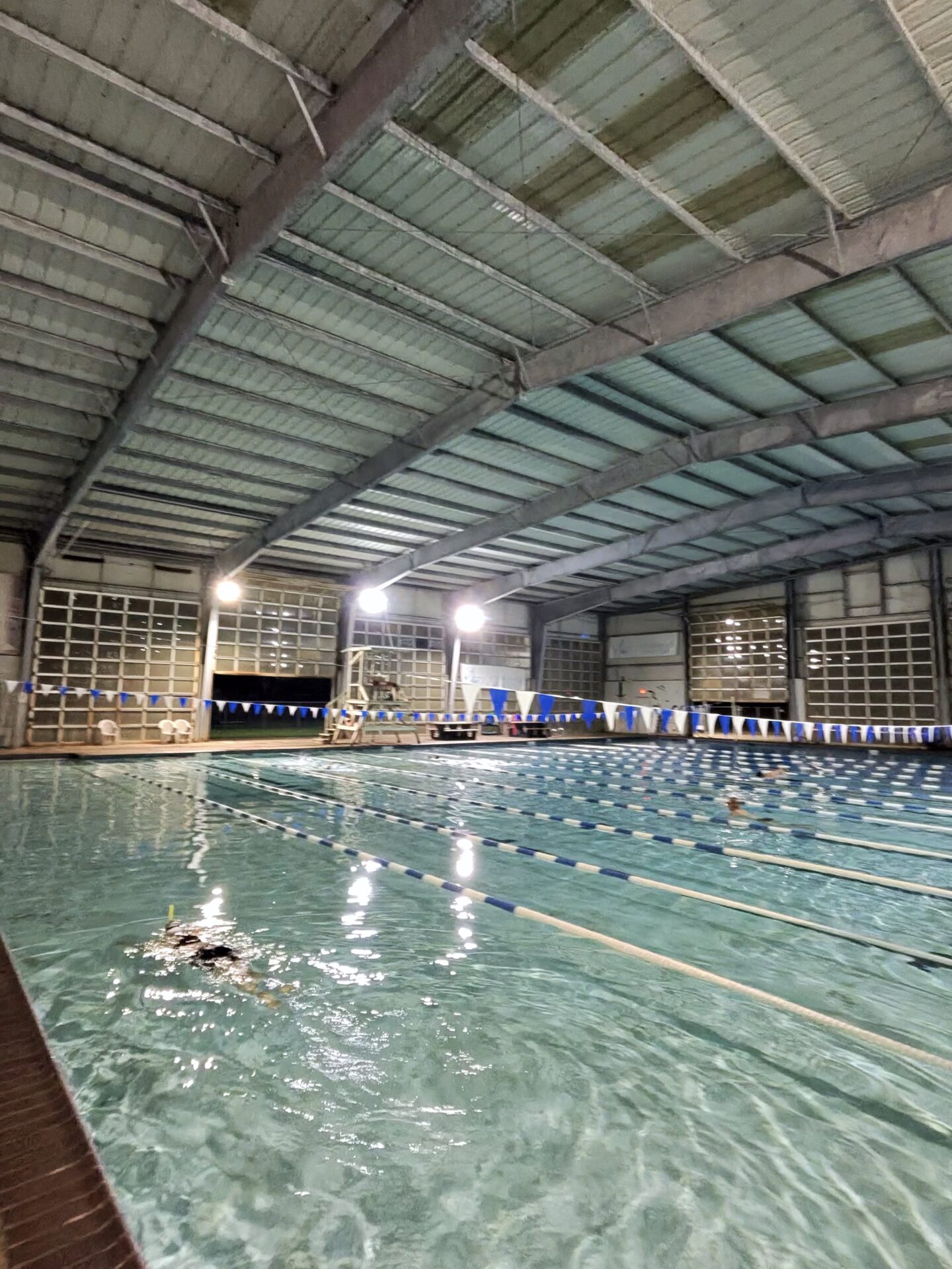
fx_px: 477
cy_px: 634
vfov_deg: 106.2
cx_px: 476
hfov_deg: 89.9
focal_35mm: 13
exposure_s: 1/40
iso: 1070
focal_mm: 2.24
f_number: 2.2
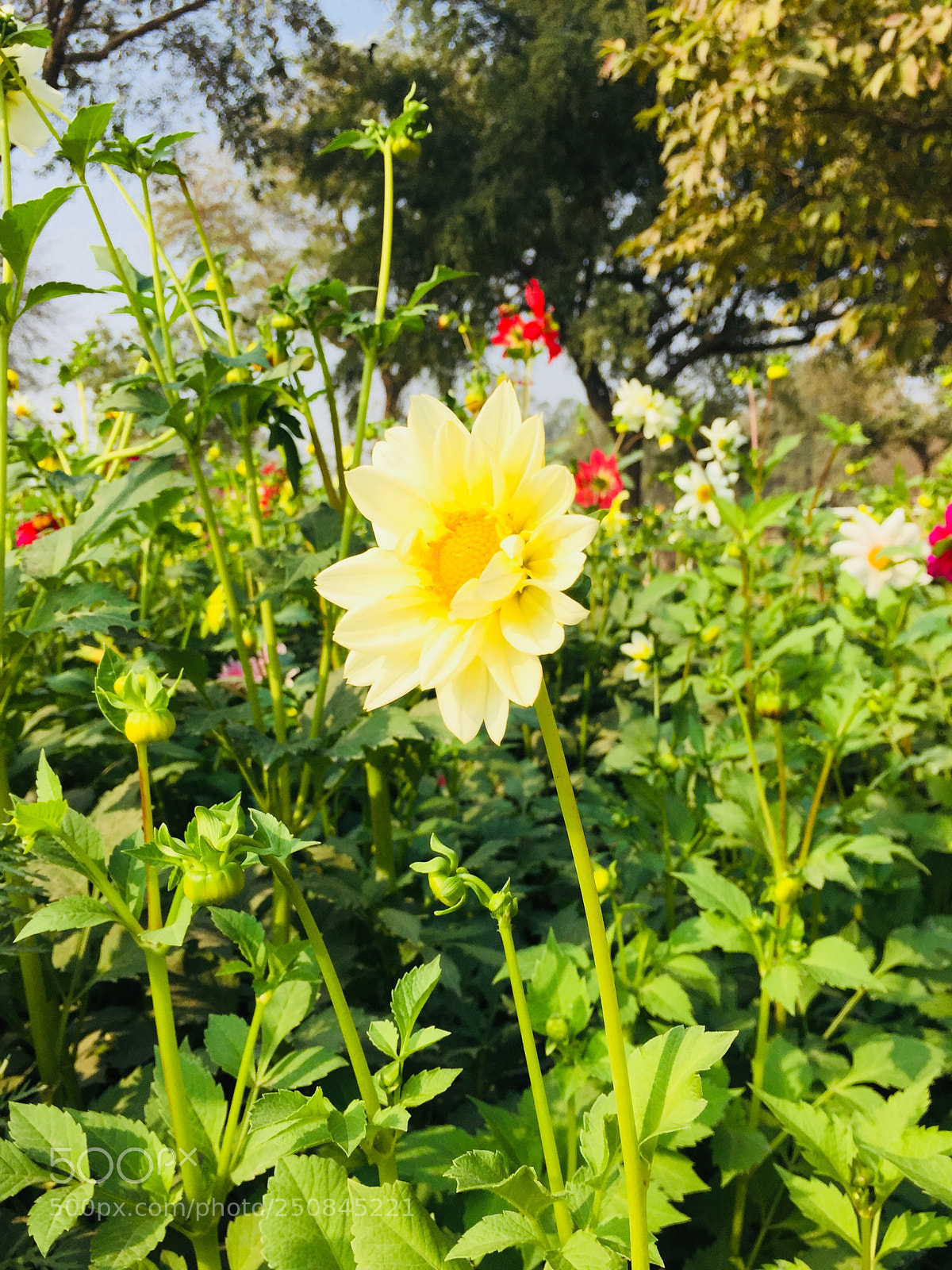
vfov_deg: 61.7
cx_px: 476
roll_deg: -0.3
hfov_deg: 48.2
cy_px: 635
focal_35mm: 29
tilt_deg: -5.4
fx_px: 1063
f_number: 2.2
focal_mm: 4.15
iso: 32
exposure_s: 1/1412
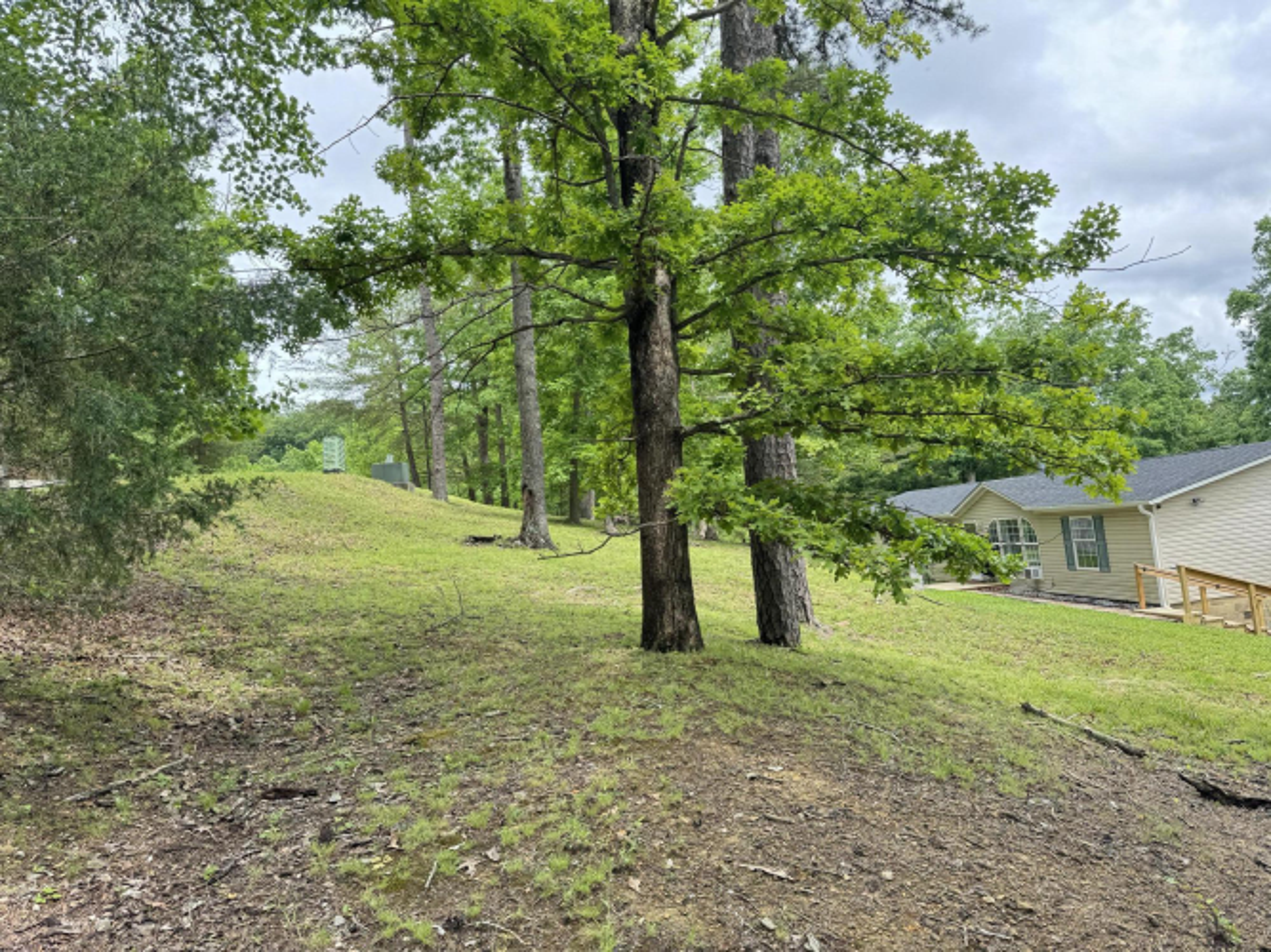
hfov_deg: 71.6
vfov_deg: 56.8
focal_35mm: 24
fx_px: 881
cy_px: 476
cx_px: 636
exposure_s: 1/671
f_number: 1.78
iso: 80
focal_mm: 6.76
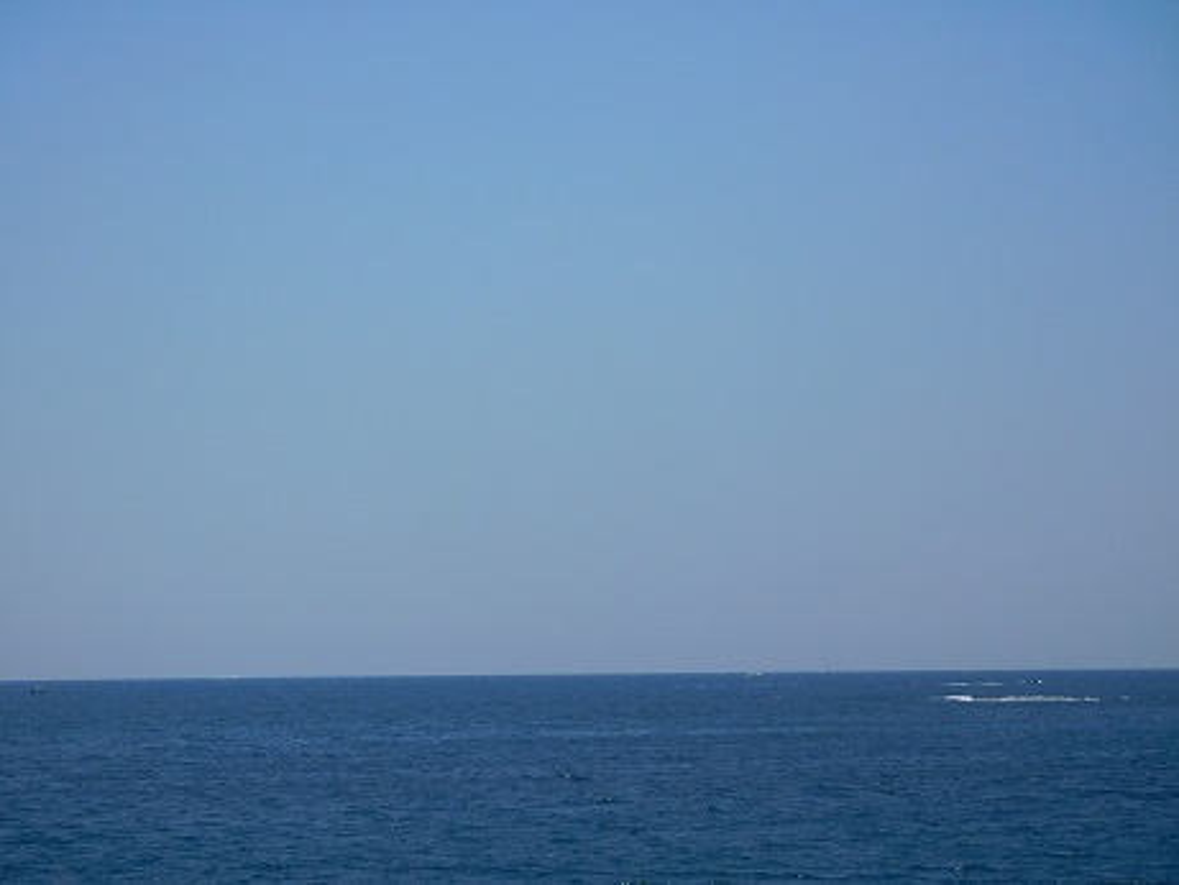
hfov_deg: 19.6
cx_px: 590
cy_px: 442
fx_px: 3407
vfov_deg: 14.8
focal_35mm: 100
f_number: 9.6
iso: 125
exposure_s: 1/400
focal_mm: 17.8
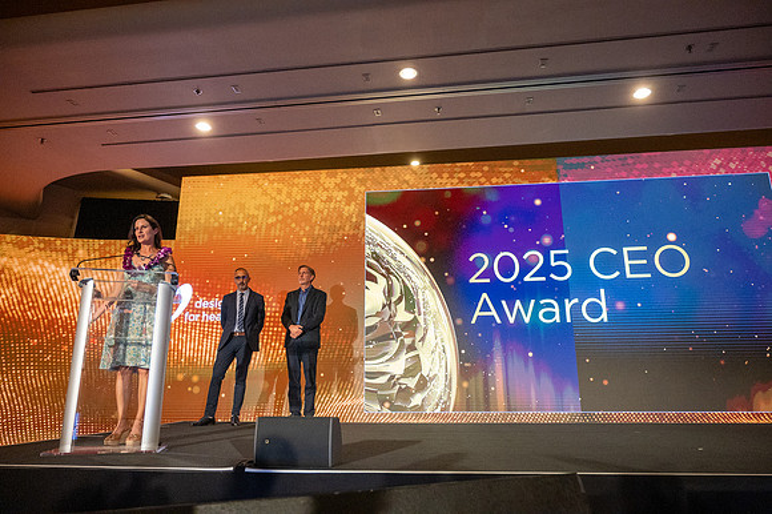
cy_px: 257
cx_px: 386
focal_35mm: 24
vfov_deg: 53.1
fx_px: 514
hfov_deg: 73.8
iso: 6400
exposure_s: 1/400
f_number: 4
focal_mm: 24
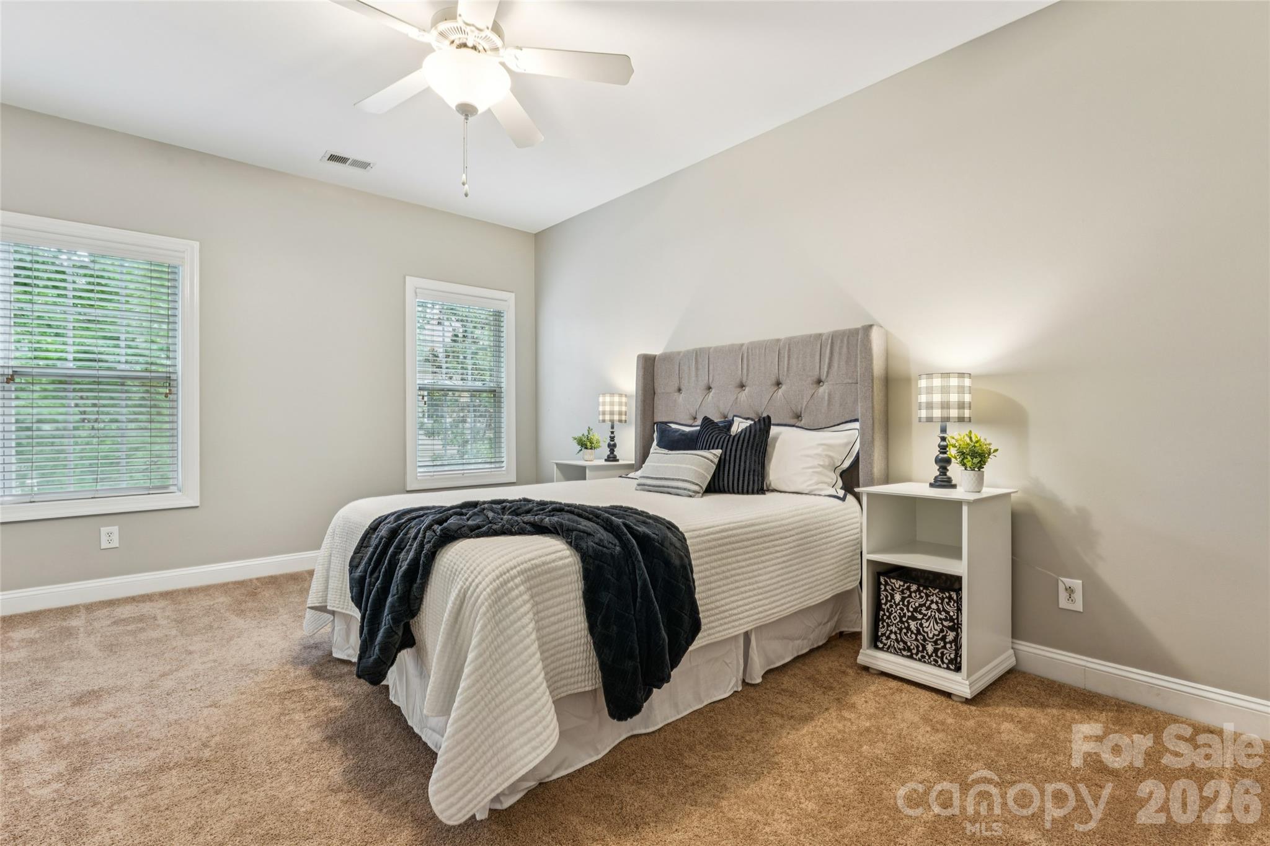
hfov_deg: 94.3
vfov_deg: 71.4
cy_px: 423
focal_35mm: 17
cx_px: 635
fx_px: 589
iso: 100
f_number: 13
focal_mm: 16.7
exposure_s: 1
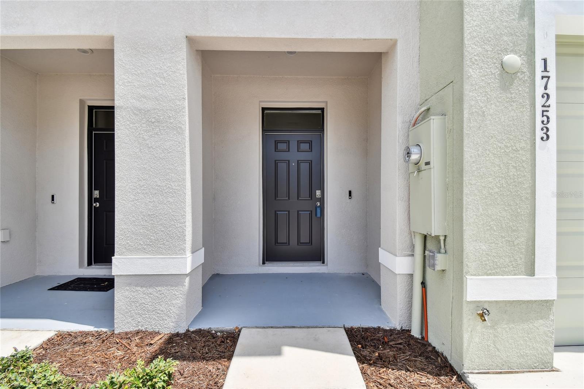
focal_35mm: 15
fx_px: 243
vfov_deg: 77.3
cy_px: 194
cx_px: 292
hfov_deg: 100.4
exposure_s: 1/250
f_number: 7.1
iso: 100
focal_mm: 10
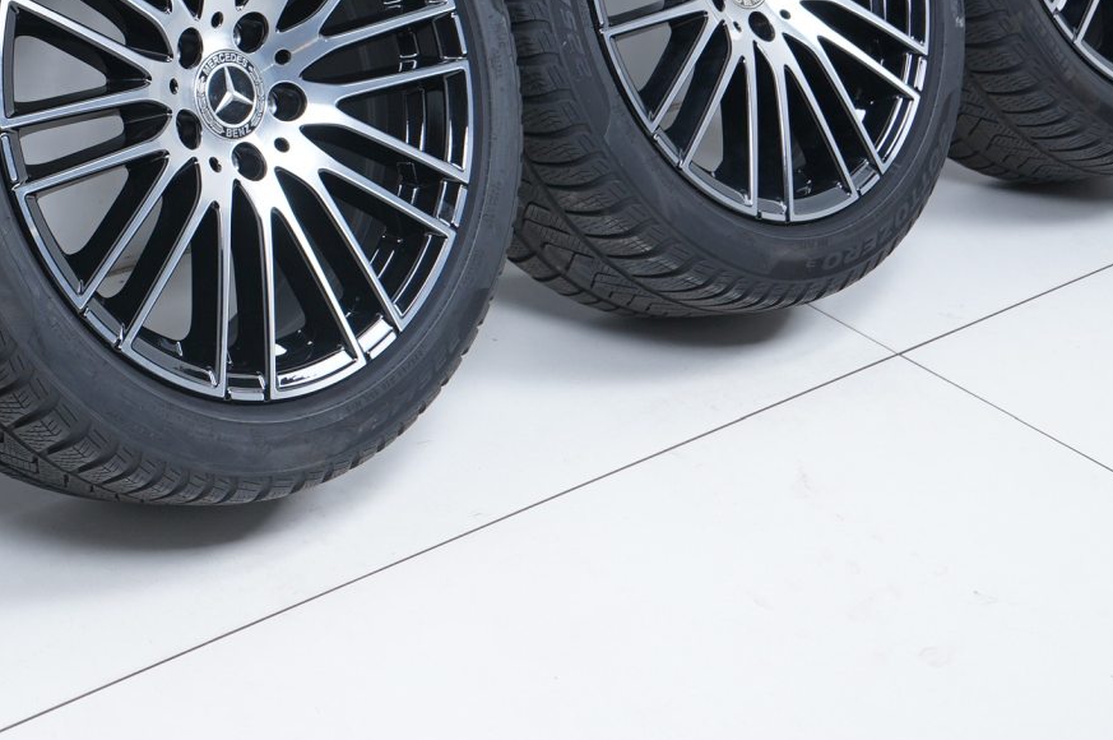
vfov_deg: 17.3
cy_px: 11
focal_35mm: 77
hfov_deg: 25.4
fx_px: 2378
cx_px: 80
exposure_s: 1/125
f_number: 7.1
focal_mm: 35
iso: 250
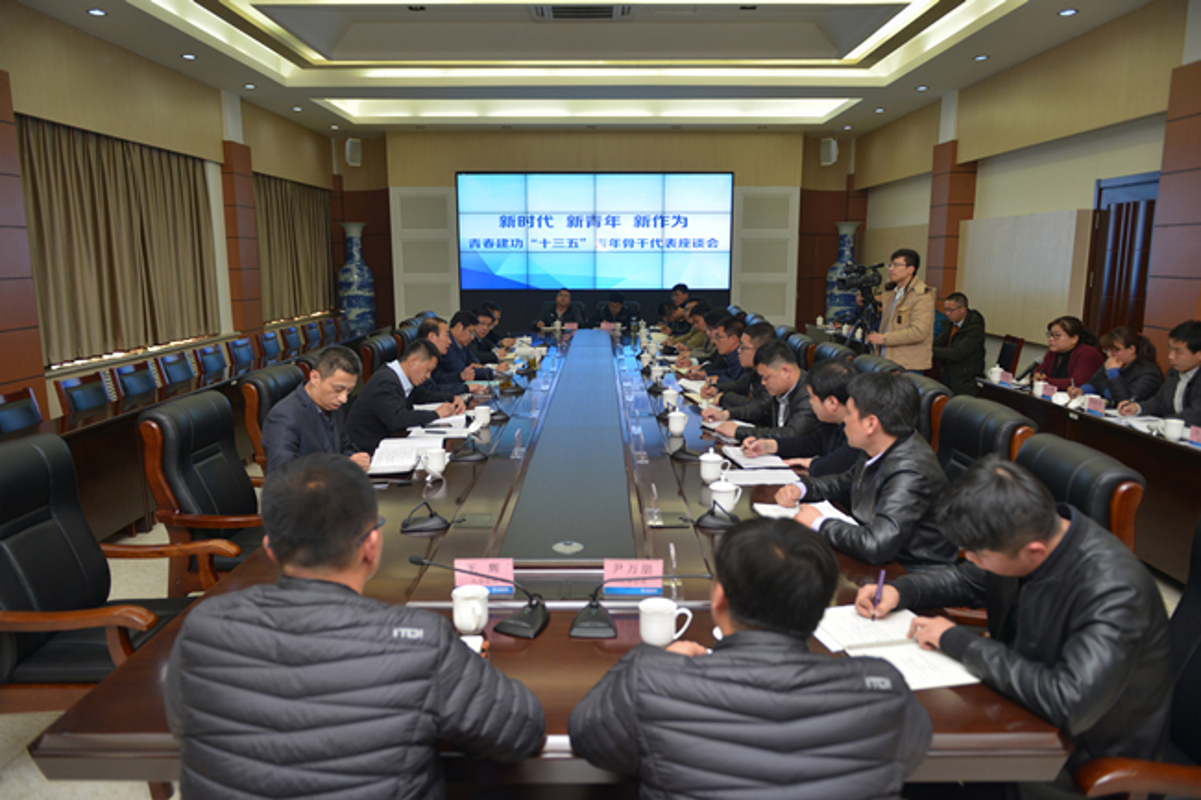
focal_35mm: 24
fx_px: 800
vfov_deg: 53.1
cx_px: 600
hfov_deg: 73.8
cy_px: 400
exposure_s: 1/250
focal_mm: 24
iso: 800
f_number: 2.8
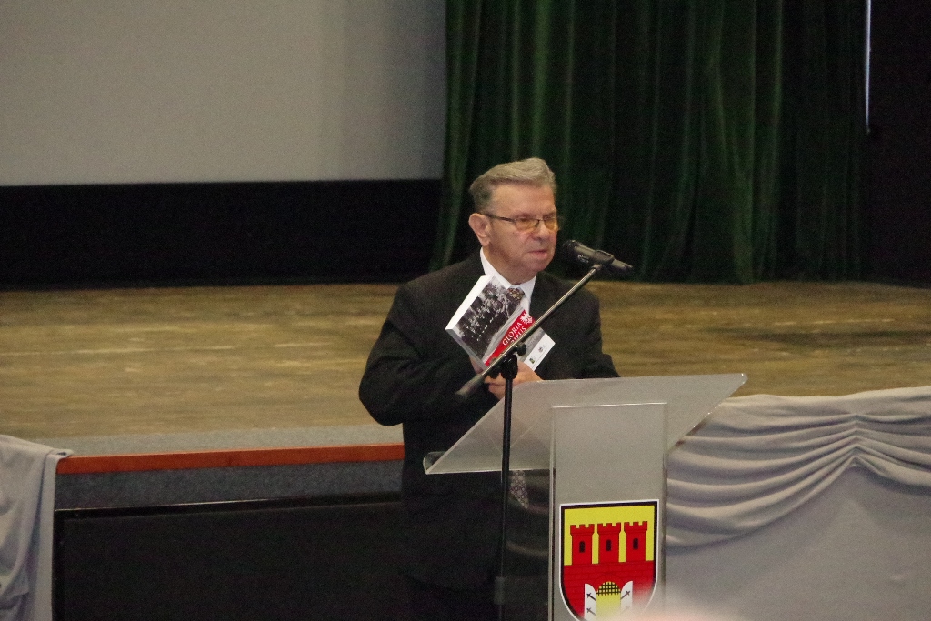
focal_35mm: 202
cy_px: 310
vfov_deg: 6.8
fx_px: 5224
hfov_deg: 10.2
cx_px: 466
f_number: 5.6
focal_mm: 135
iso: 25600
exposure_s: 1/180
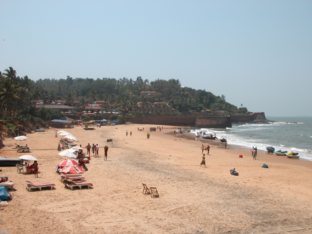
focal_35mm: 35
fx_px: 315
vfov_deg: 40.7
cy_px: 117
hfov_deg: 52.6
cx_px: 156
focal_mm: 8.9
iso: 100
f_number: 7.1
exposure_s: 1/401
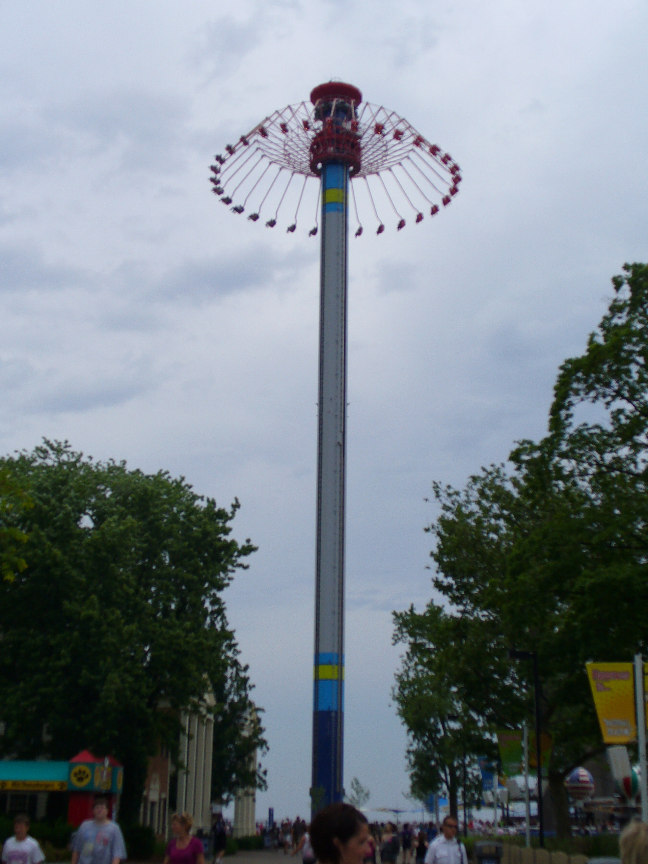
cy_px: 432
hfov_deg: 30.3
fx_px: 1198
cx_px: 324
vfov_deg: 39.7
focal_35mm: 48
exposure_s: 1/320
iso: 80
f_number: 6
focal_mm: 7.9
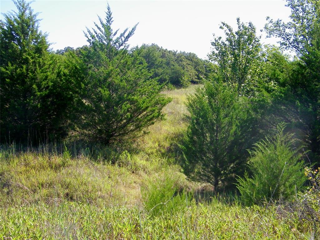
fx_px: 434
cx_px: 160
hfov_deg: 40.4
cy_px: 120
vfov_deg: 30.9
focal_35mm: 47
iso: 80
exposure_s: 1/400
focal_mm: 8.3
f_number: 3.9
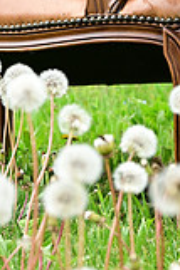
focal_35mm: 397
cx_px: 97
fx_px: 2984
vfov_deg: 5.1
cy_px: -213
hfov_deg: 3.5
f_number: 7.1
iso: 1000
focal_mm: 110
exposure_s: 1/800
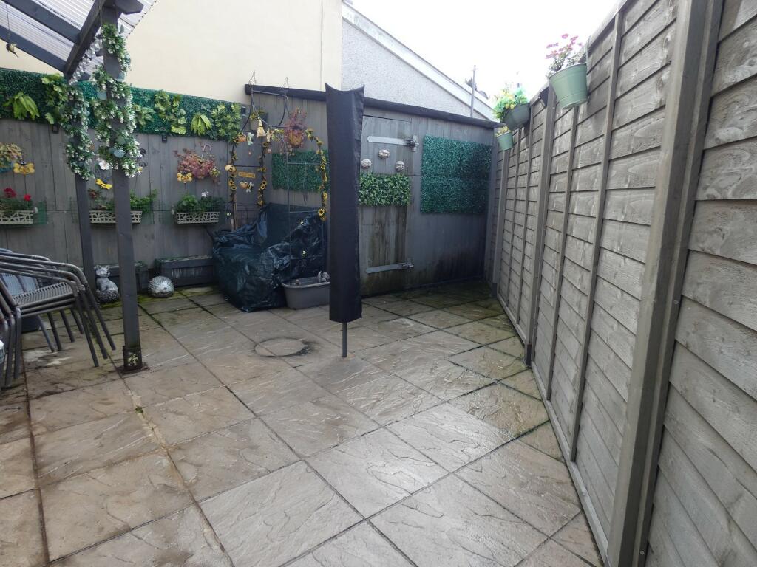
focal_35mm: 20
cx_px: 378
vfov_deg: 66.0
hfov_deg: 81.7
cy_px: 284
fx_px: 437
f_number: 2.8
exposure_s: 1/200
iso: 80
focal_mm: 3.6
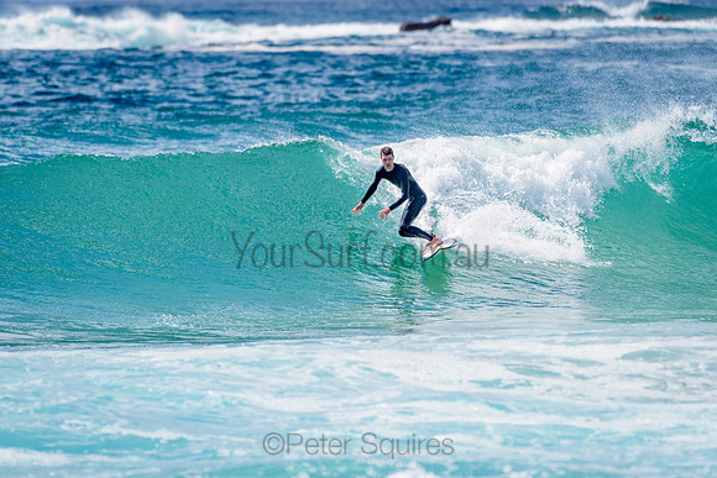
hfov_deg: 3.4
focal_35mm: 613
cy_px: 203
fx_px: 12213
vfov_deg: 2.2
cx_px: 330
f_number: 5.6
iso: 125
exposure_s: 1/2000
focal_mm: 500
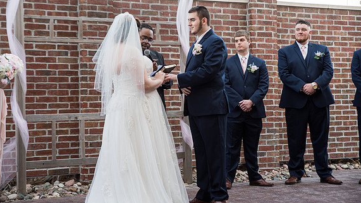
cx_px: 180
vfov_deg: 18.2
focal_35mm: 66
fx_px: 632
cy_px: 90
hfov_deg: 31.9
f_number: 3.5
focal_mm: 62
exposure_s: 1/200
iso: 250
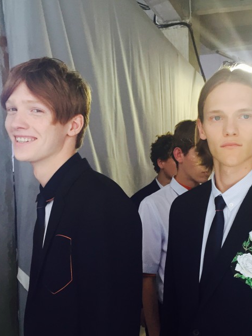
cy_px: 212
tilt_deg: -3.3
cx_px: 164
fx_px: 456
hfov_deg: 30.7
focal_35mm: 47
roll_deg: +0.1
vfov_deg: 40.1
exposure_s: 1/30
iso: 40
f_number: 2.2
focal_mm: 4.15
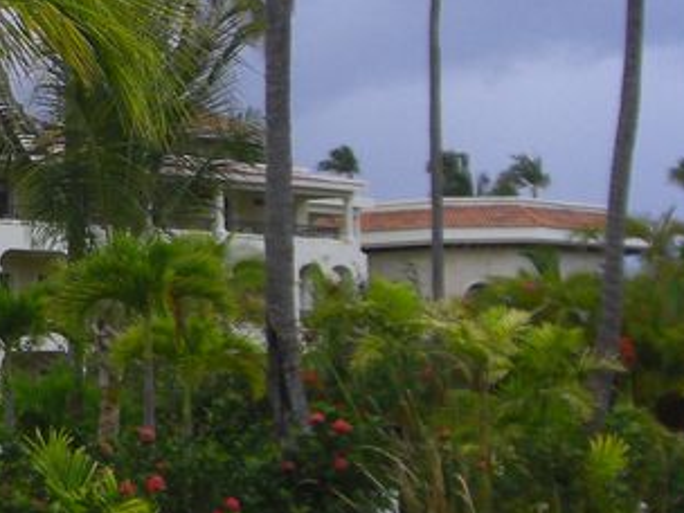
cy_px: 65
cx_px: -259
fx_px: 2529
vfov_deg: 11.5
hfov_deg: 14.6
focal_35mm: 128
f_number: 8
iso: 100
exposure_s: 1/160
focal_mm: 6.2
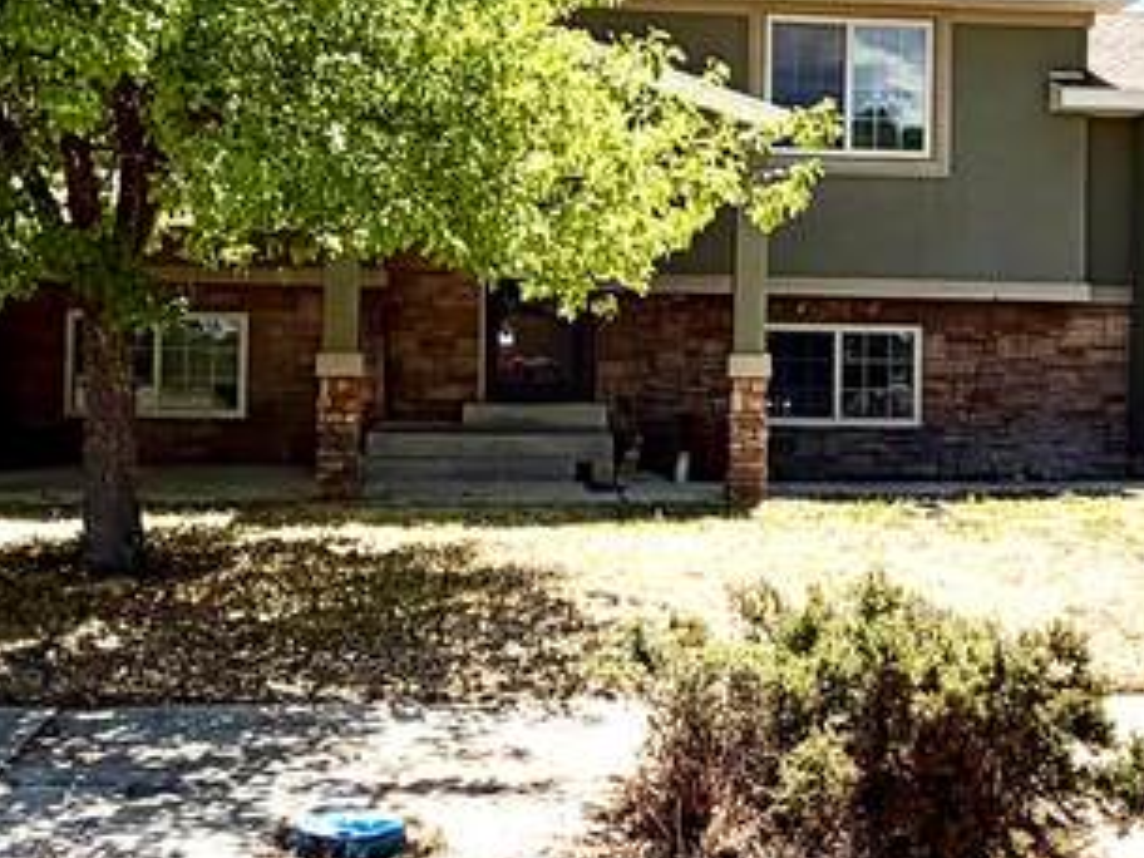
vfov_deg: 24.7
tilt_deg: +1.6
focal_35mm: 59
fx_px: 1950
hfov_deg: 32.6
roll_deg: -0.4
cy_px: 271
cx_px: 704
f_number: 2.2
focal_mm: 2.22
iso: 25
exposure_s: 1/770
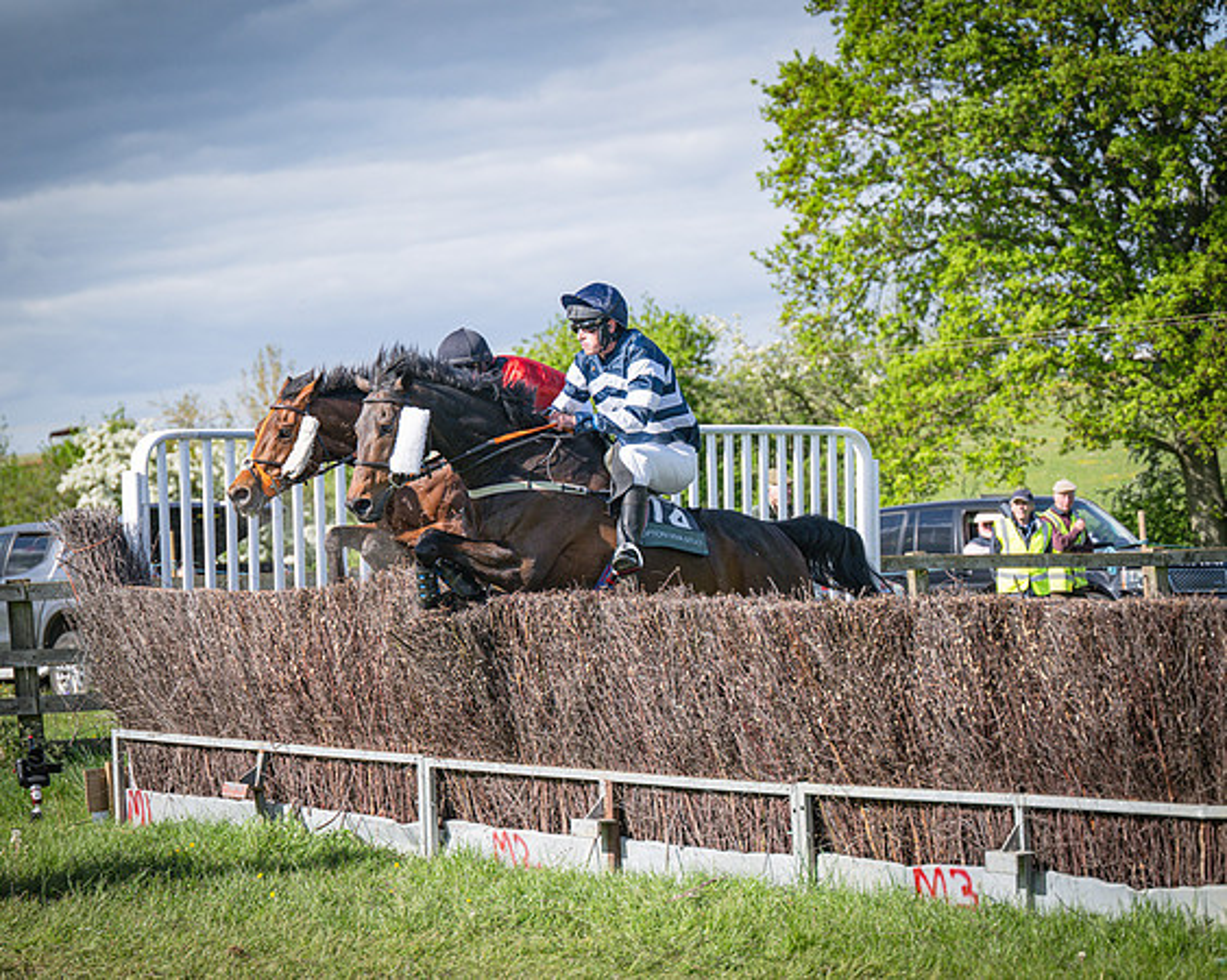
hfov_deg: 17.4
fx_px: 4006
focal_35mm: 110
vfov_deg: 14.0
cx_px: 614
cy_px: 490
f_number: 4
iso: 400
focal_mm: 98
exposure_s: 1/2500
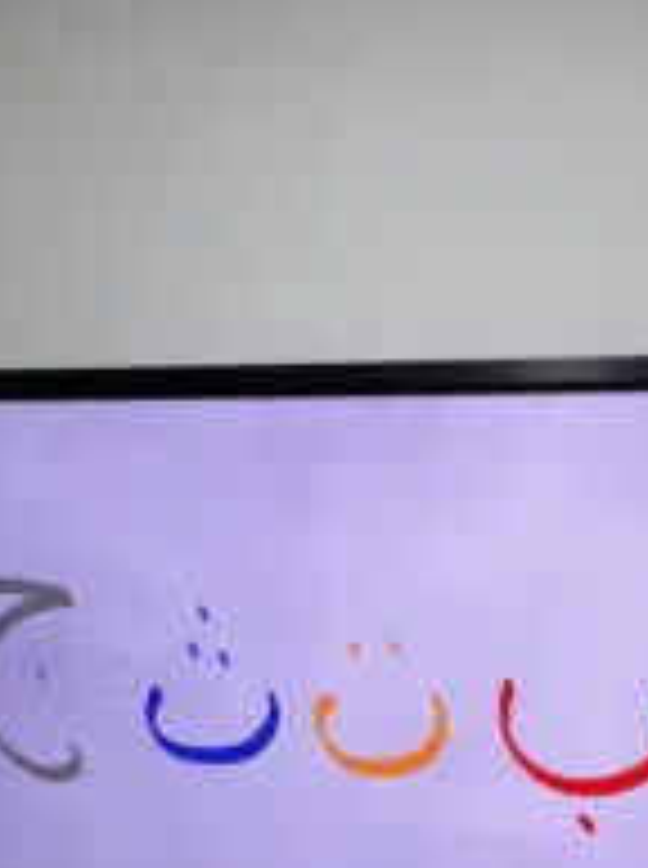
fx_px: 1352
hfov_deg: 26.9
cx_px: 374
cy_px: 859
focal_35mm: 54
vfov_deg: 32.8
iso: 80
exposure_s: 1/100
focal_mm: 5.1
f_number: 1.6
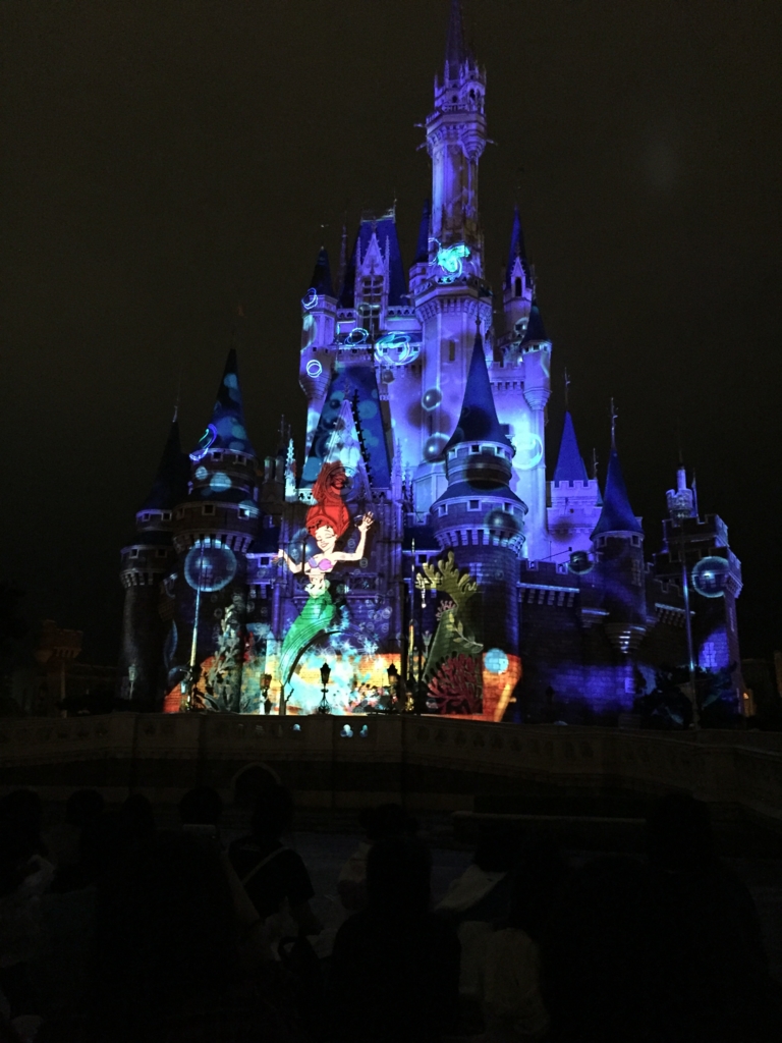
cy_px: 522
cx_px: 391
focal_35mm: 29
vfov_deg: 61.7
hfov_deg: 48.2
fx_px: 874
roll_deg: -0.5
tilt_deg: +16.3
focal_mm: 4.15
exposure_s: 1/15
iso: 1000
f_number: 2.2
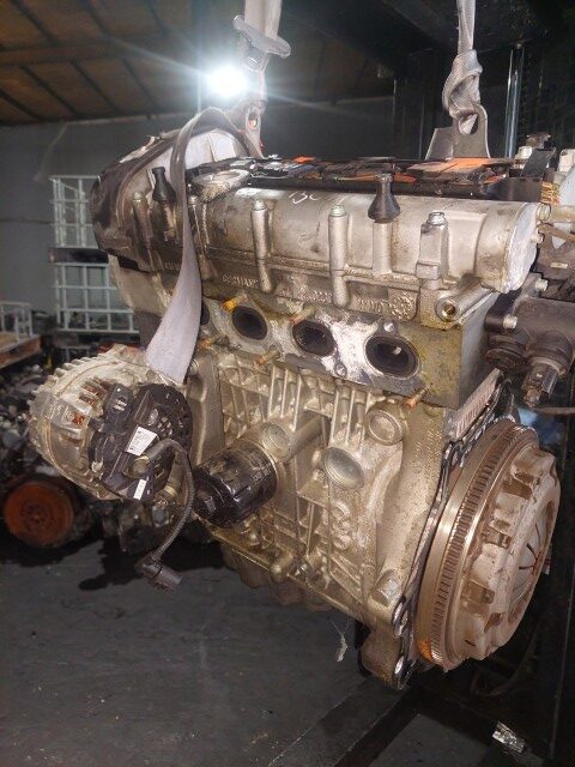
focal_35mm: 25
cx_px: 288
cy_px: 384
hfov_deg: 54.9
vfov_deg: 69.4
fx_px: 554
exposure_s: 1/50
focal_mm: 5.23
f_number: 1.8
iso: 250
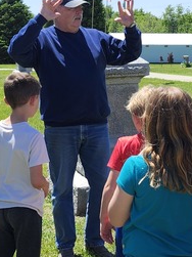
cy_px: 69
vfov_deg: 20.7
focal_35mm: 94
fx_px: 696
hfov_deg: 15.6
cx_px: 153
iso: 25
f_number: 1.8
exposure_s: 1/1093
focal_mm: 5.54
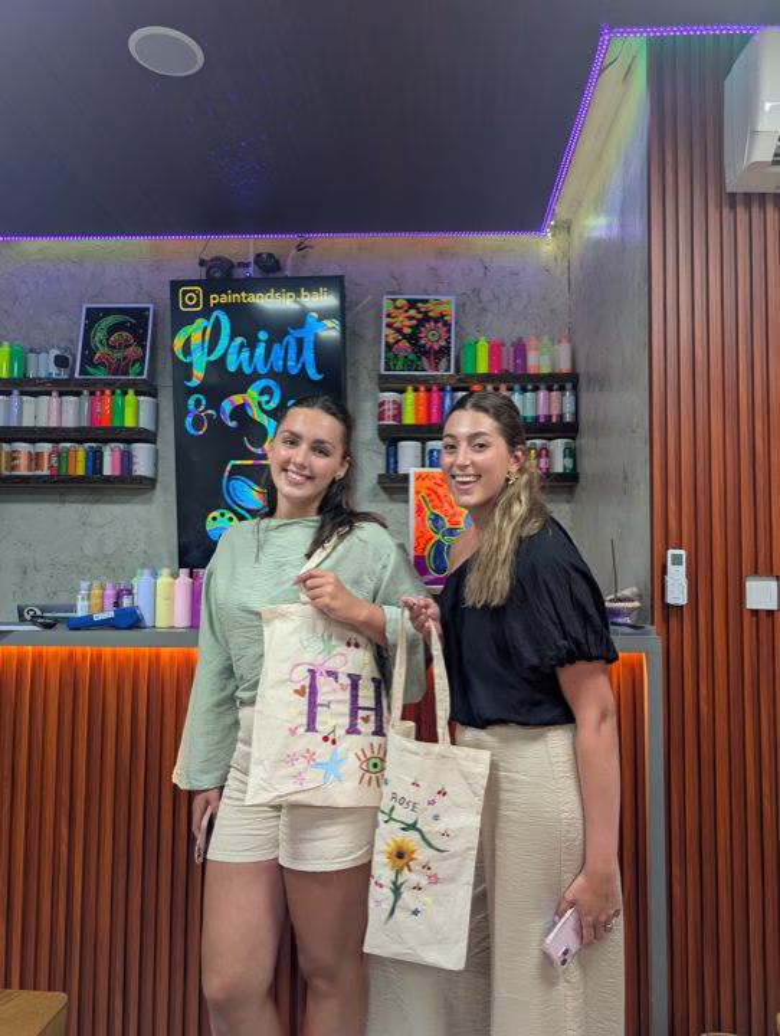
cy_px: 518
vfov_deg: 71.5
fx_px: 719
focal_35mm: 24
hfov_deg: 56.9
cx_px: 390
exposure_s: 1/53.6
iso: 78
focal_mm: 6.9
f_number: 1.68
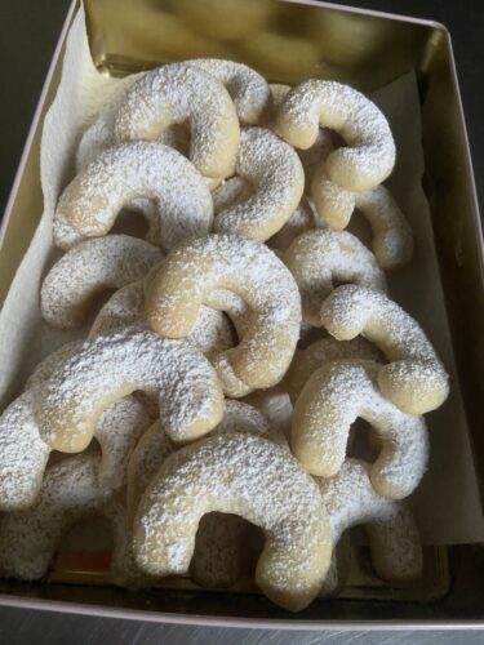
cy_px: 322
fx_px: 485
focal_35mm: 26
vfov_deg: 67.3
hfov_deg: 53.1
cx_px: 242
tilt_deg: -66.3
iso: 640
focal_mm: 4.25
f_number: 1.8
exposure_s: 1/25
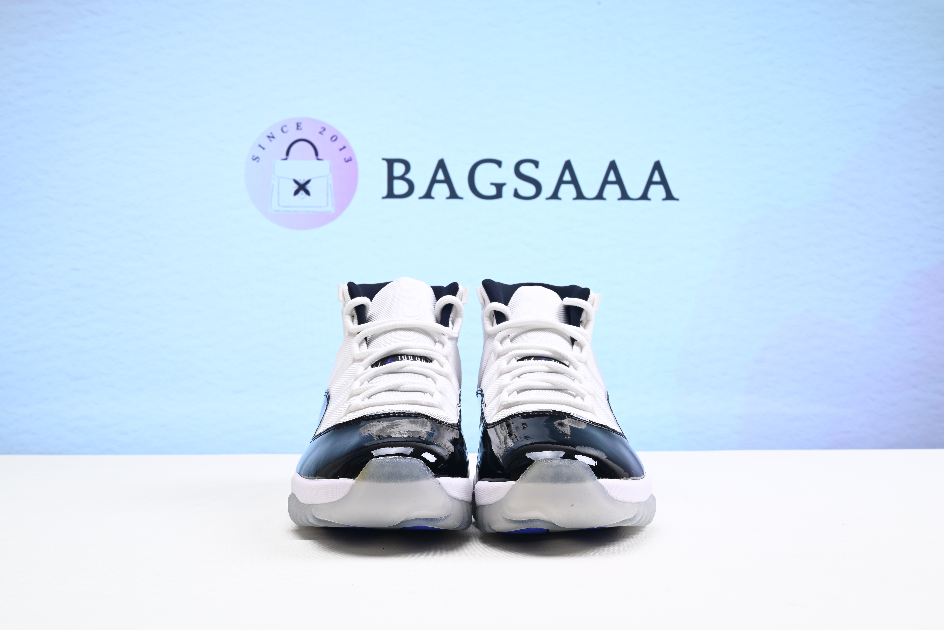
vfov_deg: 34.2
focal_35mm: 39
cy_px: 315
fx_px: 1023
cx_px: 472
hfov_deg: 49.5
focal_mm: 39
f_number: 16
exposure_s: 1/2
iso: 100
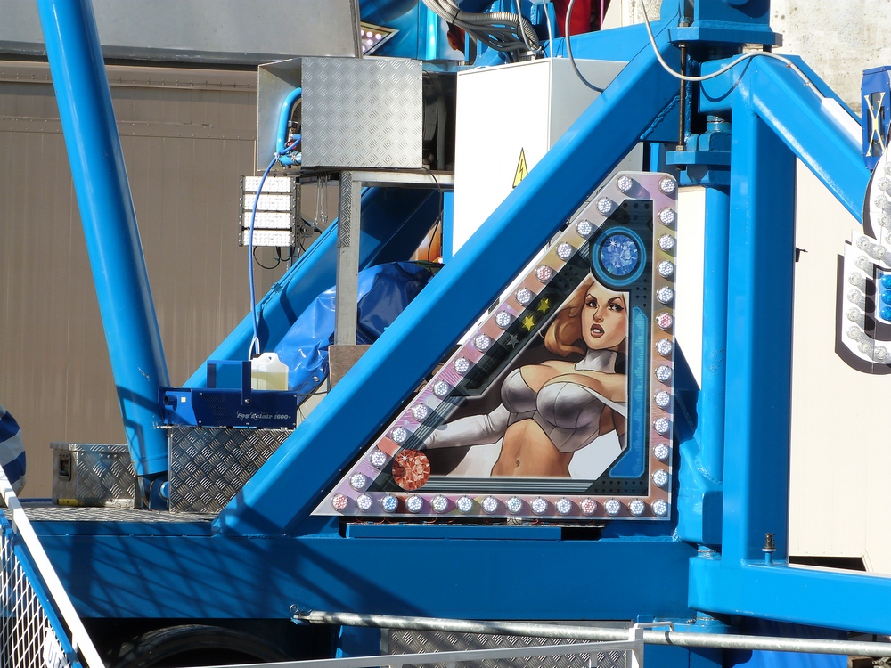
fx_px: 4144
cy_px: 334
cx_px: 446
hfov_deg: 12.3
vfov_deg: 9.2
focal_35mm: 161
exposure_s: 1/320
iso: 100
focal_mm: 29
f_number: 5.6
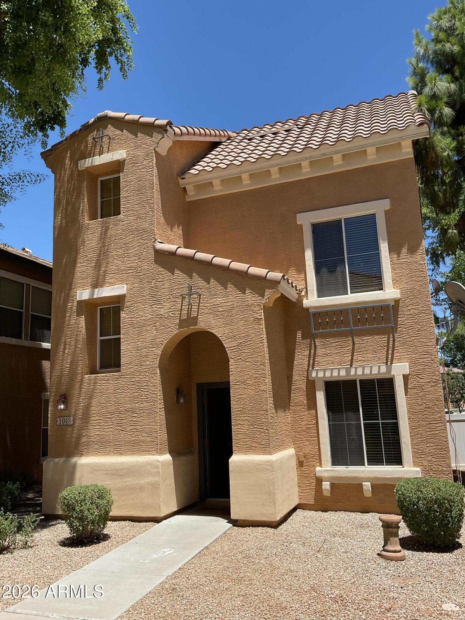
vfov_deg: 61.7
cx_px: 232
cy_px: 310
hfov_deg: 48.2
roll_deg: +2.4
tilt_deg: +10.6
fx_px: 519
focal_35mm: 29
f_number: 1.8
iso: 16
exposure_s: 1/1577
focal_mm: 3
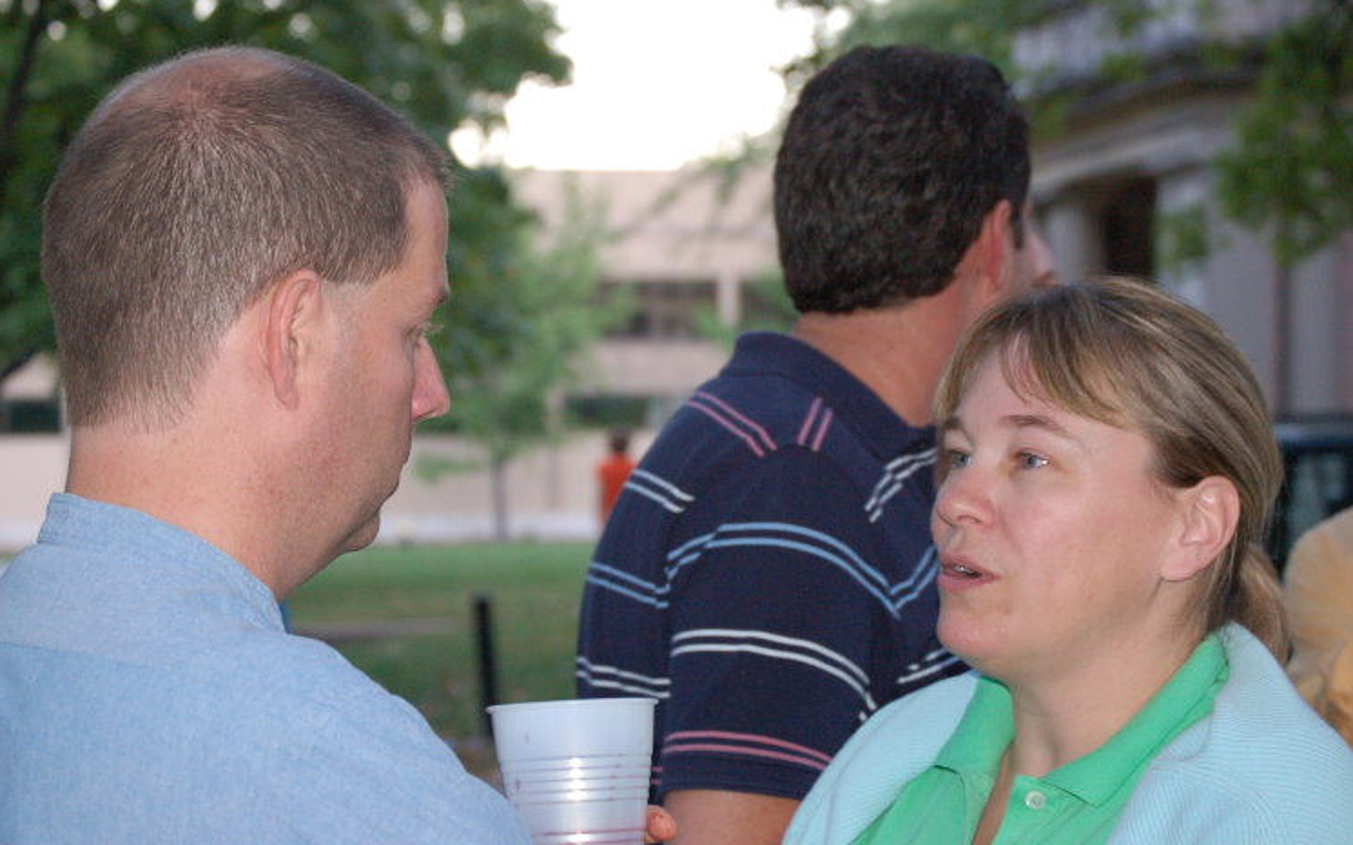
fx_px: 3116
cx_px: 675
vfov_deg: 15.4
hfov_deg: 24.5
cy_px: 413
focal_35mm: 85
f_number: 5
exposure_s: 1/60
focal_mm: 55
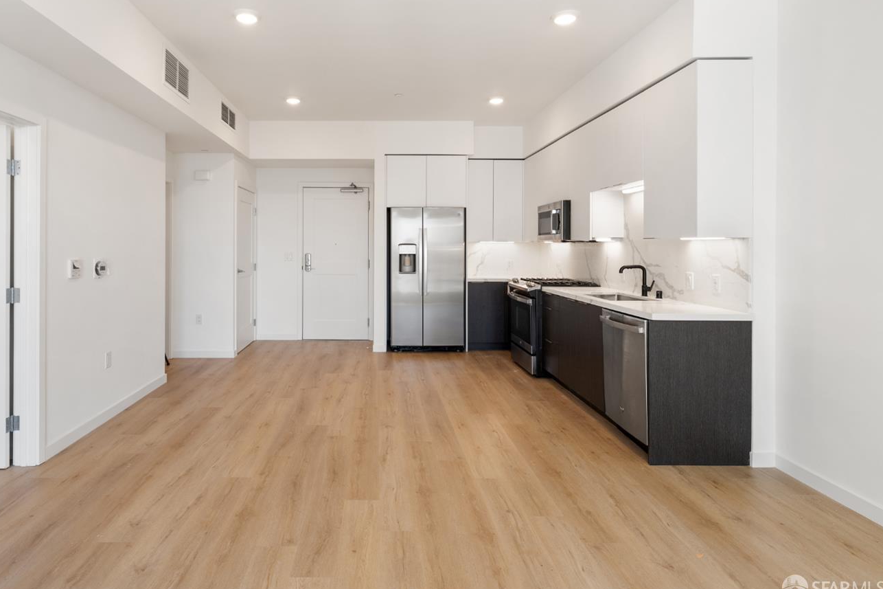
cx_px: 376
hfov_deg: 80.7
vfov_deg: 59.3
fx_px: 515
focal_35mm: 21
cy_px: 260
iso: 640
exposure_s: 1/10
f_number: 8
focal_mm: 18
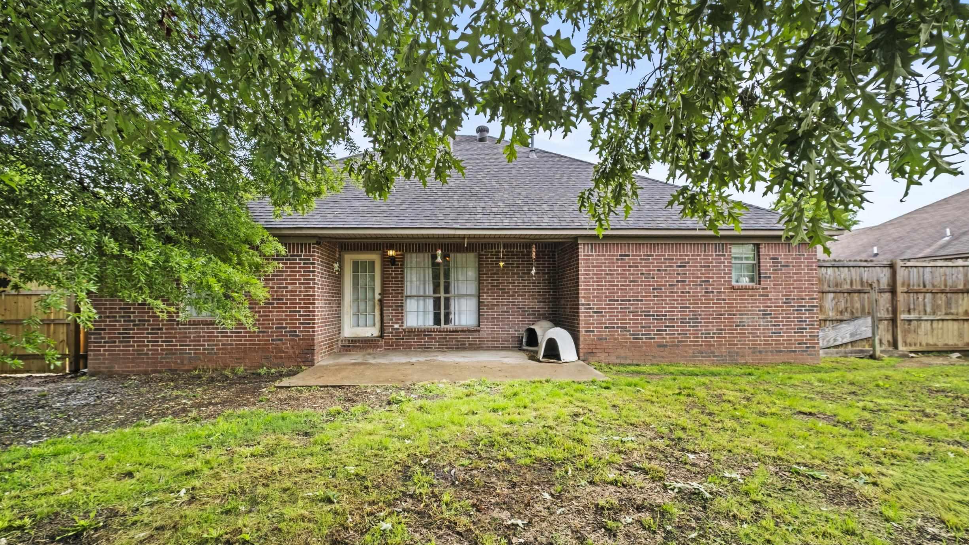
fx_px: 411
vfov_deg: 67.0
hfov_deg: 99.4
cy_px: 287
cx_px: 487
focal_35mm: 16
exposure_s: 1/10
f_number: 8
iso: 200
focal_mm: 10
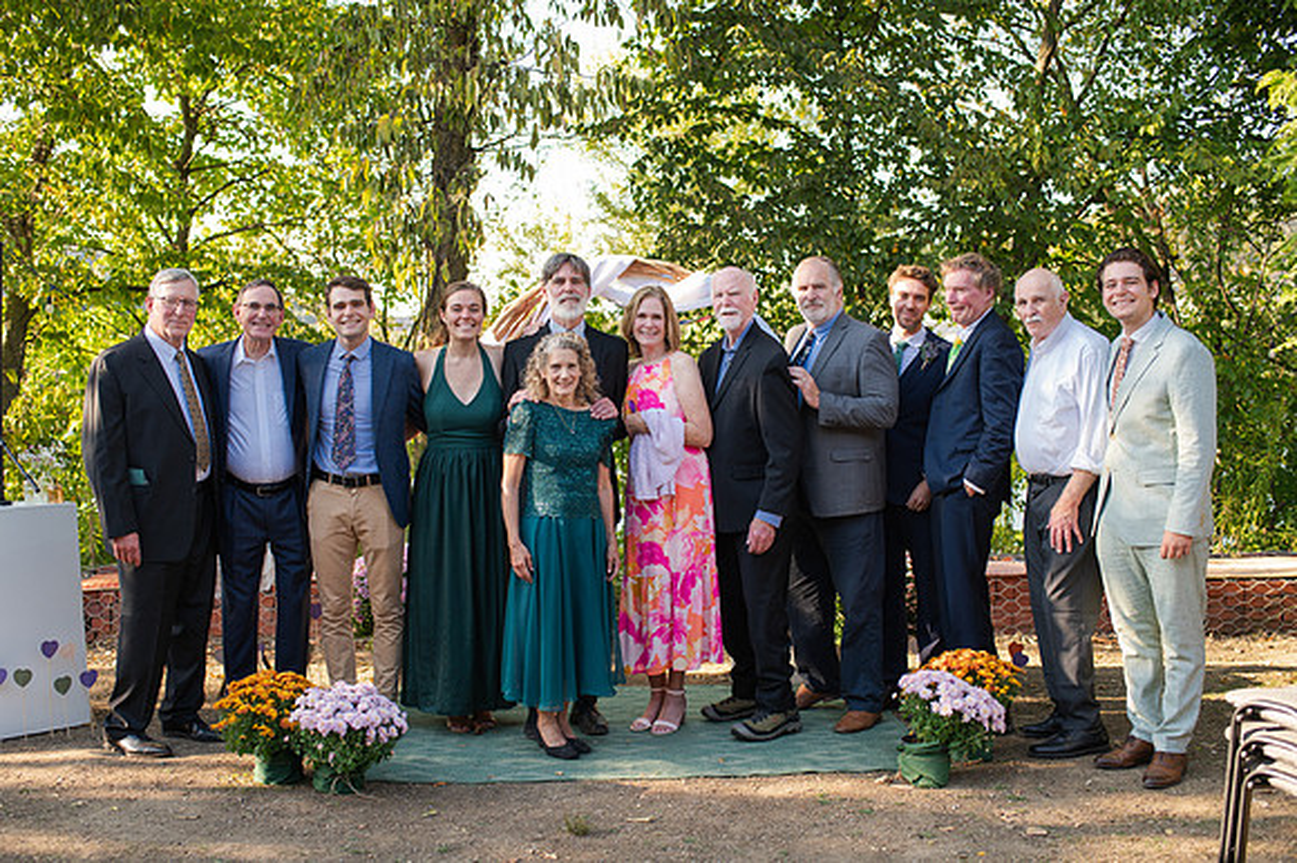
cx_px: 616
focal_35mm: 38
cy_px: 471
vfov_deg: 34.8
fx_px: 1374
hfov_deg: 50.5
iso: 450
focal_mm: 35
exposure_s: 1/640
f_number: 3.2
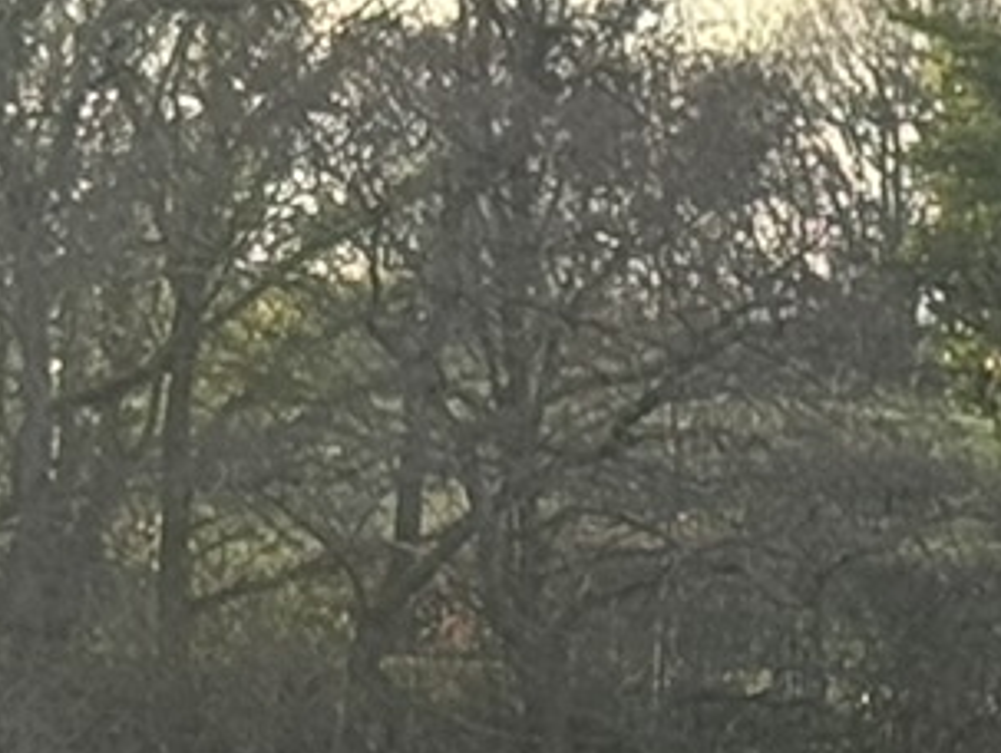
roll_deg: +0.3
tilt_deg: -11.5
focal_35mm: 324
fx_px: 9380
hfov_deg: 5.9
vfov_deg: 4.4
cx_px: 2441
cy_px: 2345
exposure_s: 1/756
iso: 64
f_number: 1.78
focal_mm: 6.76
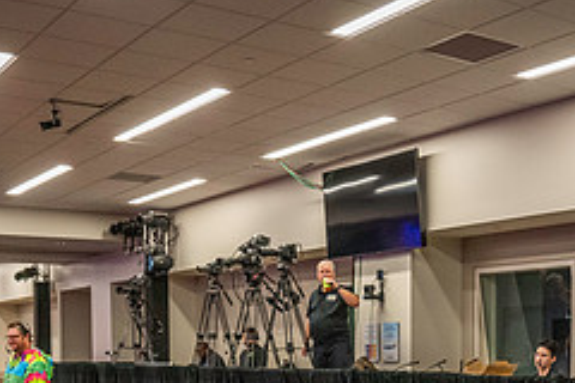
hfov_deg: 34.0
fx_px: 926
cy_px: 427
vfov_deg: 22.0
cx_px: 407
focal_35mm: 58
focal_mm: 24
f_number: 4.5
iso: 10000
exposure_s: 1/200
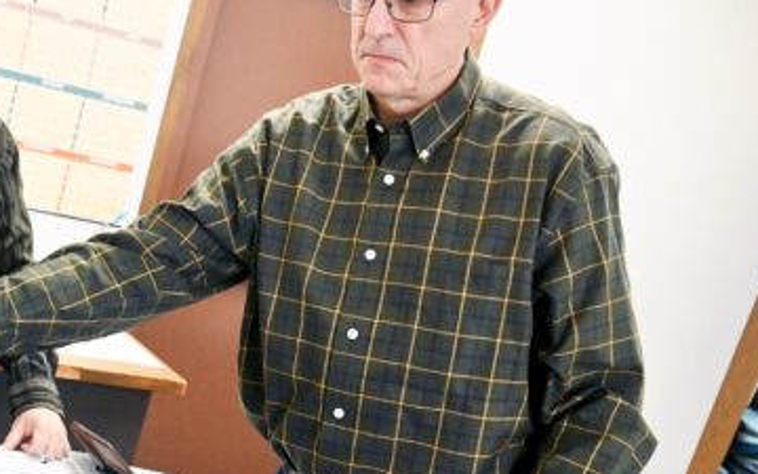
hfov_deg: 37.3
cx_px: 89
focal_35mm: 51
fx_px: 1054
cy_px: 354
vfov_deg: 25.1
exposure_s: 1/200
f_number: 5.6
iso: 4500
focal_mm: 24
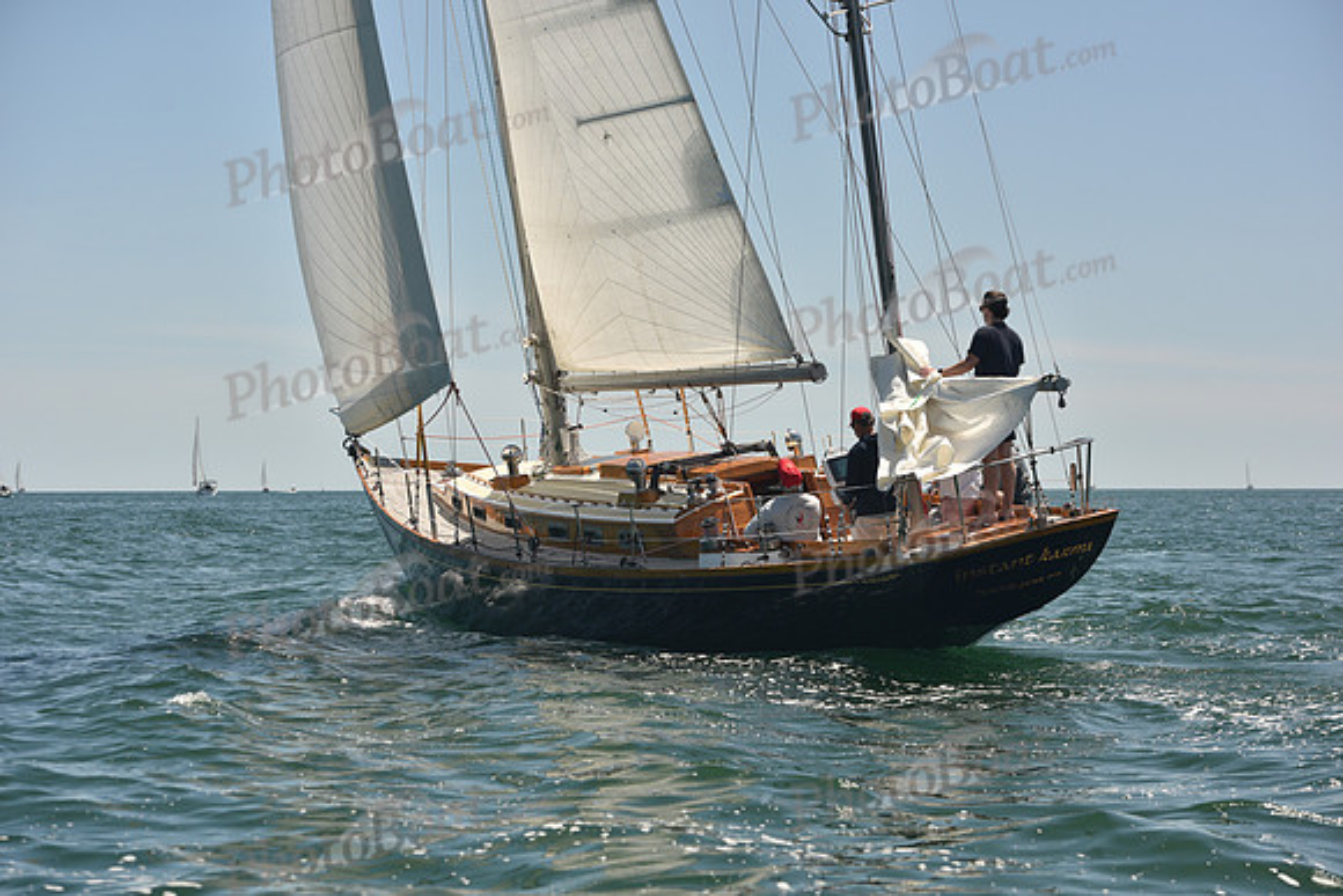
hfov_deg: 21.5
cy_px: 448
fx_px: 3545
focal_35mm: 95
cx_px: 672
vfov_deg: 14.4
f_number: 5.6
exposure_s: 1/800
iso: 250
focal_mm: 95
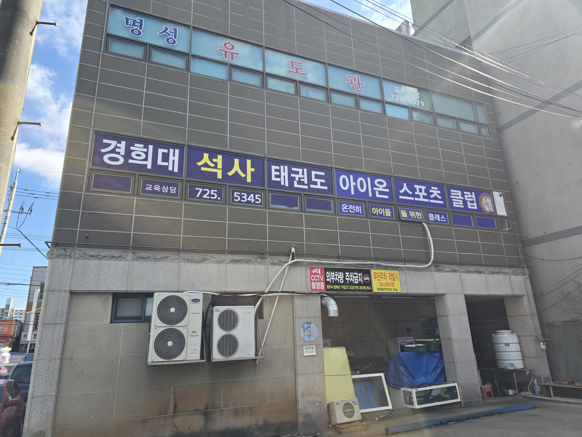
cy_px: 218
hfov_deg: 73.9
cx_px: 291
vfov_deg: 58.9
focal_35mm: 23
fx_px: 387
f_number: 1.7
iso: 12
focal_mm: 6.3
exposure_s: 1/355
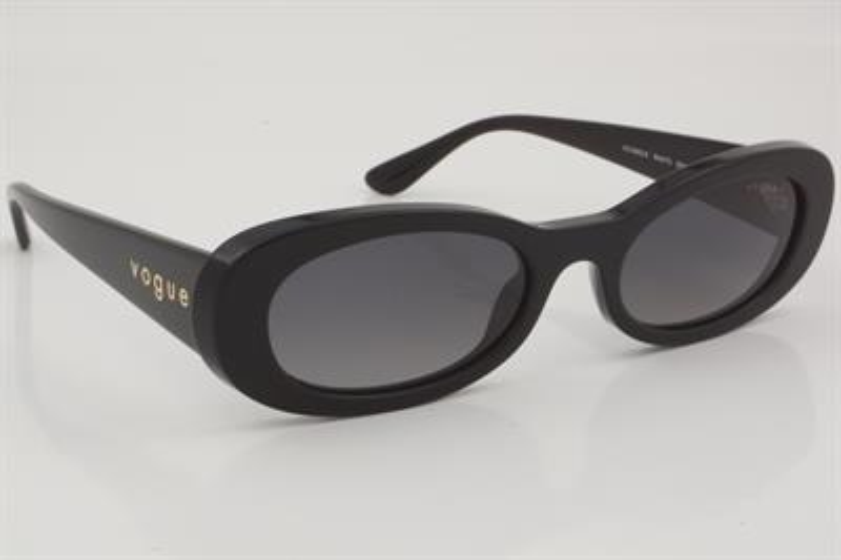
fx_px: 1926
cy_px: 280
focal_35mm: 82
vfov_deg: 16.5
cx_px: 420
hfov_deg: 24.6
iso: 100
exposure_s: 1/3
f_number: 32
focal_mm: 55
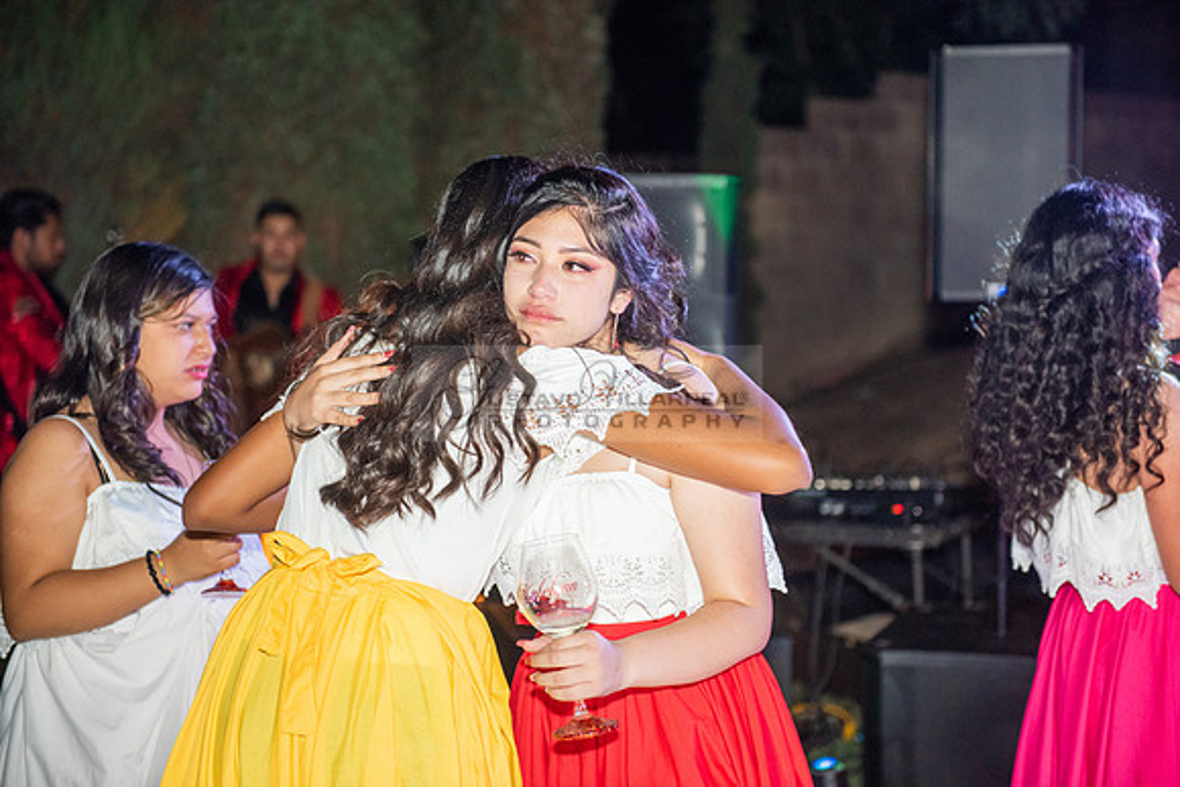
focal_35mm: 70
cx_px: 590
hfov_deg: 28.8
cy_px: 394
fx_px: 2295
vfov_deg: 19.5
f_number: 3.2
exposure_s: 1/100
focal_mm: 70
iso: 1600
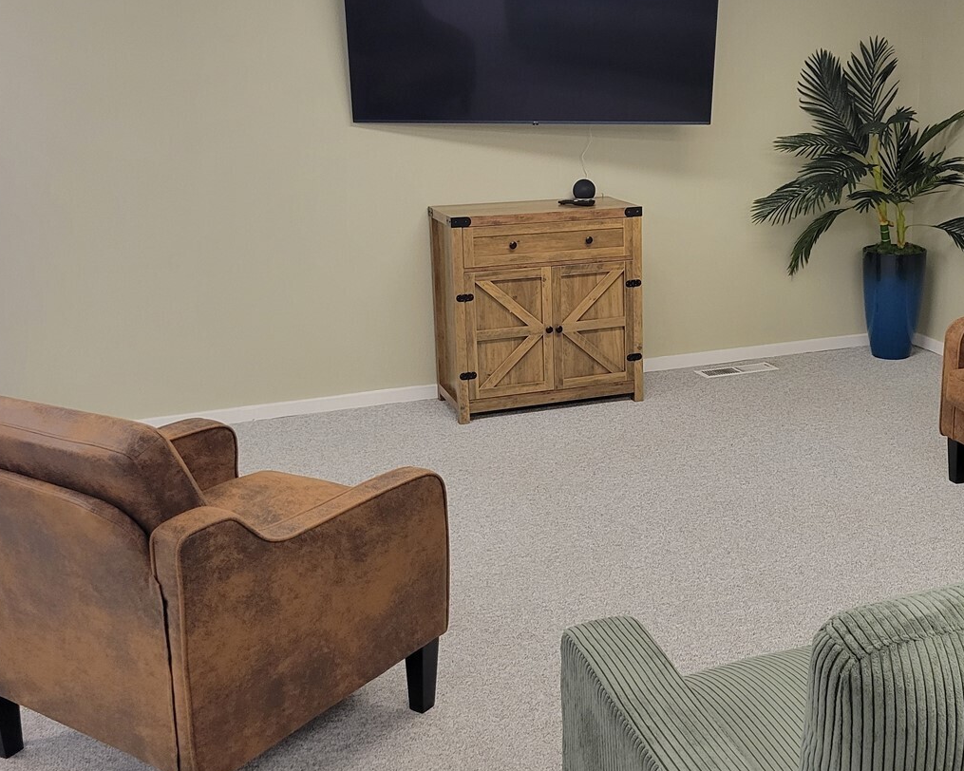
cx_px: 654
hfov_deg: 45.0
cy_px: 303
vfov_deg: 37.2
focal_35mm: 40
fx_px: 1141
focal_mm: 5.4
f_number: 1.8
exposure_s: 1/120
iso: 250
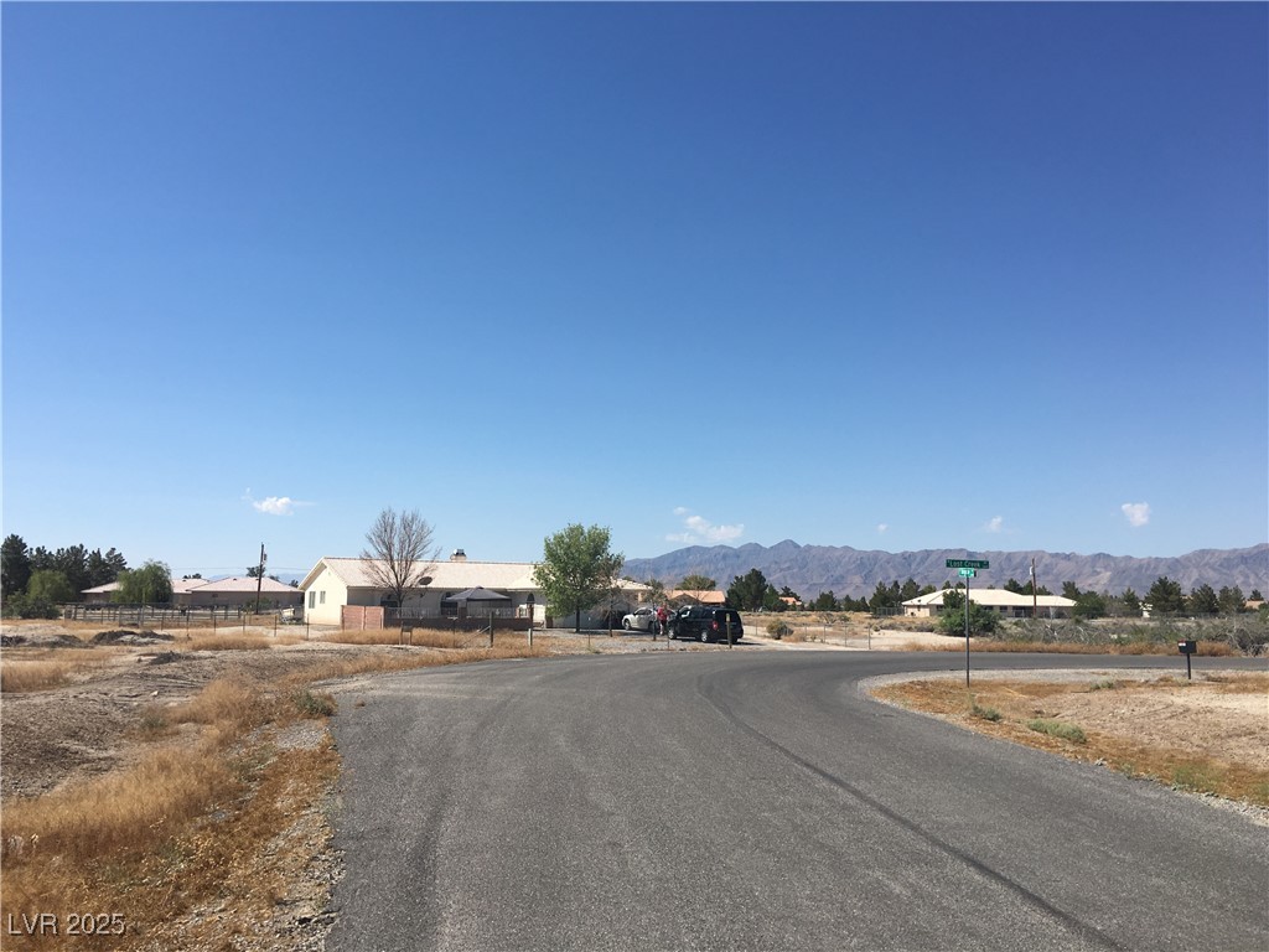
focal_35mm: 29
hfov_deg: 61.7
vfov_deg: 48.2
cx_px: 634
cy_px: 476
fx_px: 1063
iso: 25
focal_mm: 4.15
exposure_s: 1/2262
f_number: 2.2
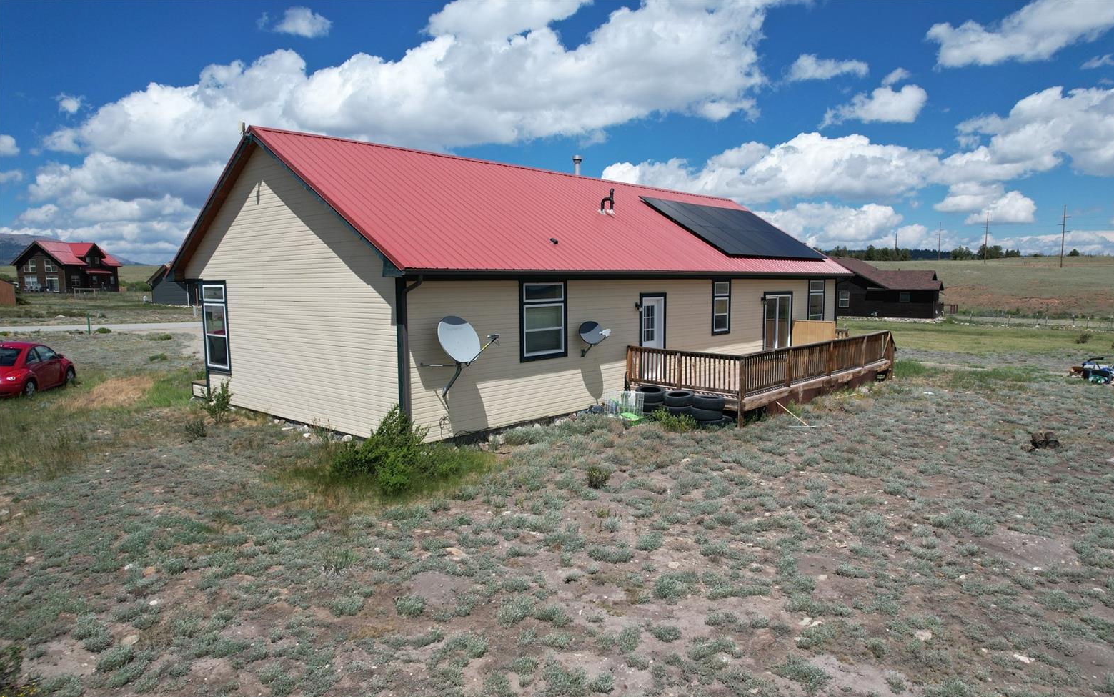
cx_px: 570
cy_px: 379
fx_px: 698
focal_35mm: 23
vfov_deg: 52.9
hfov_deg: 77.1
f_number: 2.8
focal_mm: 8.38
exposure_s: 1/3000
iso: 100
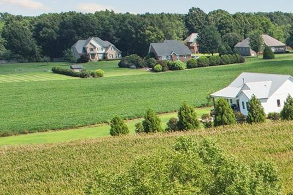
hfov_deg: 19.2
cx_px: 504
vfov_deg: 14.8
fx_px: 684
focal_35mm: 84
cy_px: 321
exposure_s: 1/180
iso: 100
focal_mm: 8.4
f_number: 2.8
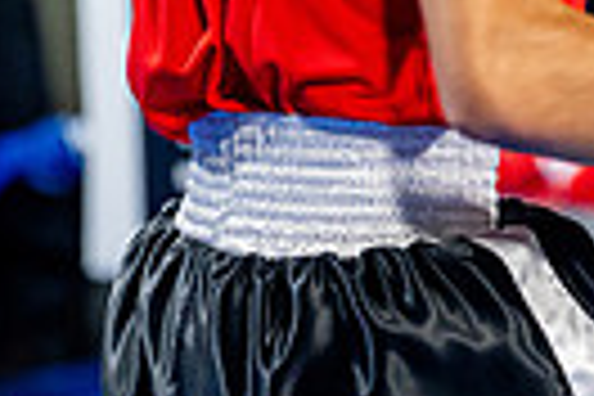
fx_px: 6517
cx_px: 891
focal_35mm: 395
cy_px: -106
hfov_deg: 5.2
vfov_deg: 3.5
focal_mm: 90
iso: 4000
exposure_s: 1/800
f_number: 2
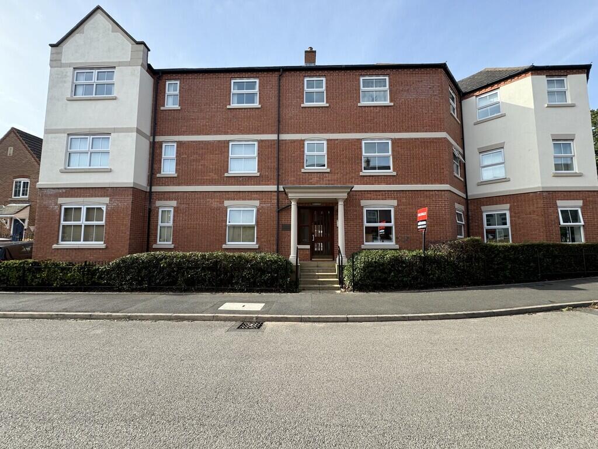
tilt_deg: +5.3
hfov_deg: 102.1
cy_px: 224
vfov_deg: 85.7
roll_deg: +0.4
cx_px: 299
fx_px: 242
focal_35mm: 14
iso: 40
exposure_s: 1/479
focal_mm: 2.22
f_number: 2.2
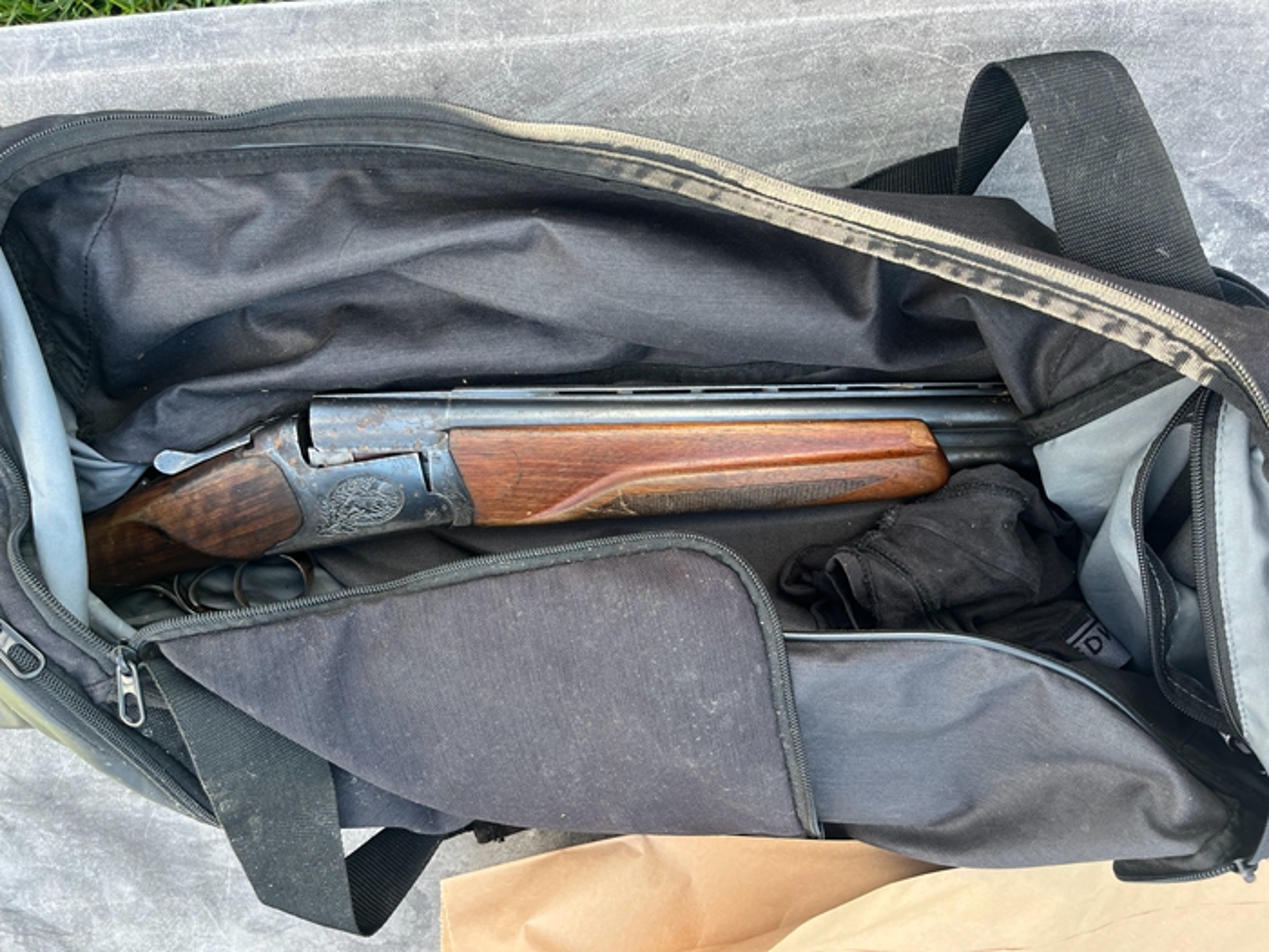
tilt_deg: -70.5
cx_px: 634
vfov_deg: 53.1
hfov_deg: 67.3
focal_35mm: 26
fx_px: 953
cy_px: 476
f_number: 1.6
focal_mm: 5.1
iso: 40
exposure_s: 1/122
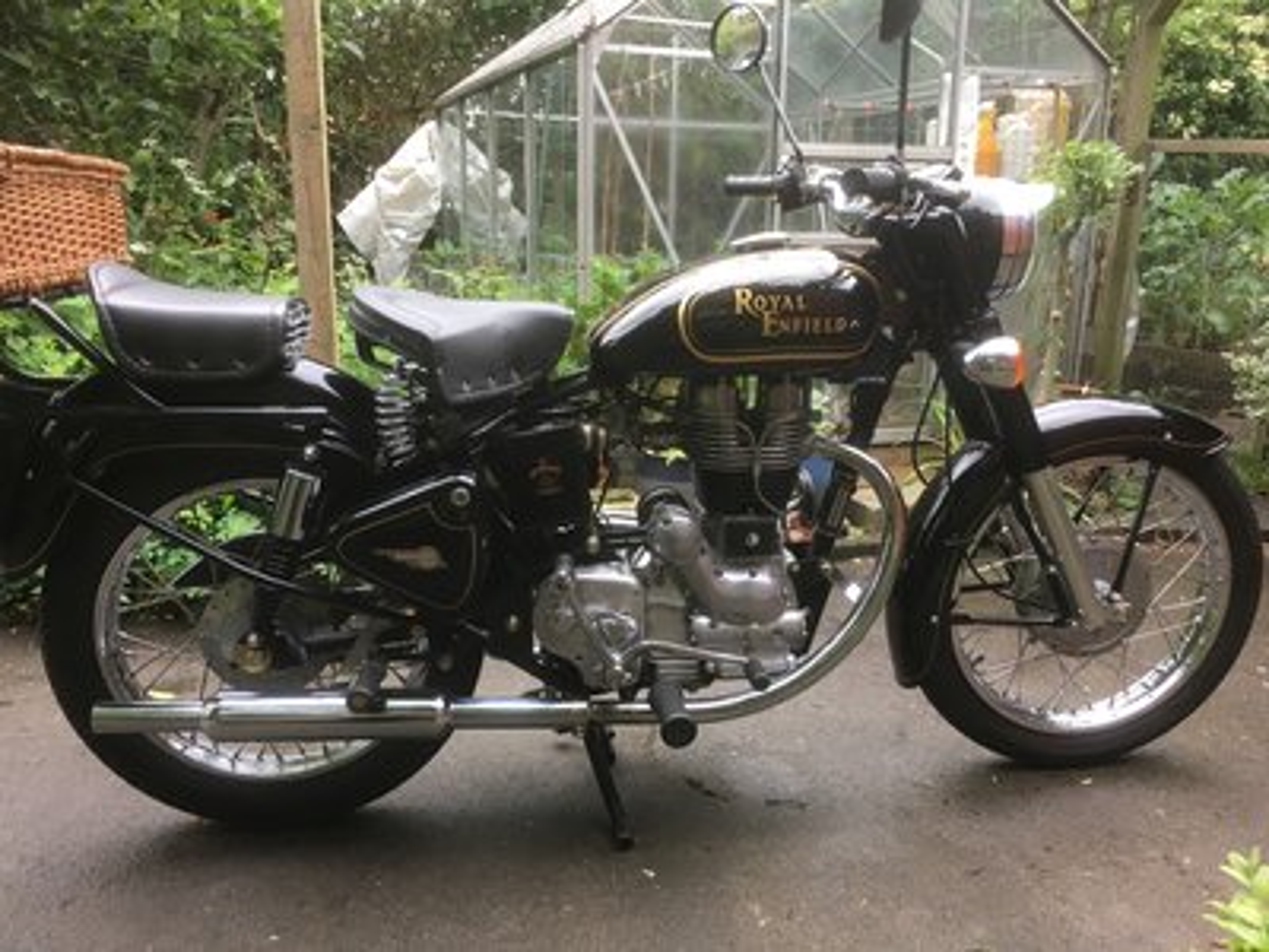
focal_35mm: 29
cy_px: 476
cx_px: 634
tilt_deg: -13.6
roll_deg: -1.2
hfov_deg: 61.7
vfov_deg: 48.2
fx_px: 1063
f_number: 2.2
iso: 25
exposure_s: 1/33
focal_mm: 4.15
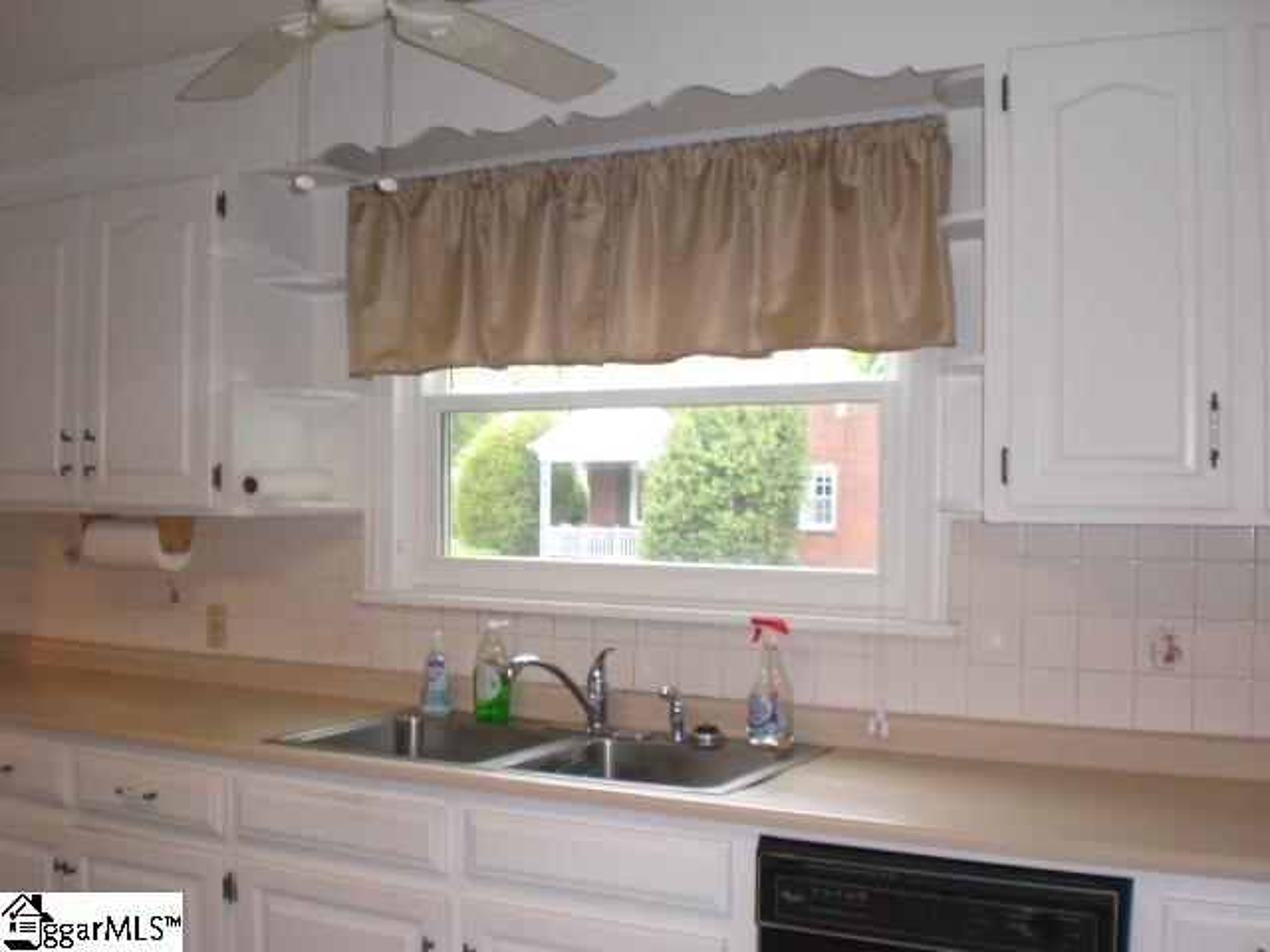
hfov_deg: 49.0
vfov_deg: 37.7
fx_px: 1394
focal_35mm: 38
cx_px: 635
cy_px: 476
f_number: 3.1
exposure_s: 1/60
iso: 200
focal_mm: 6.3
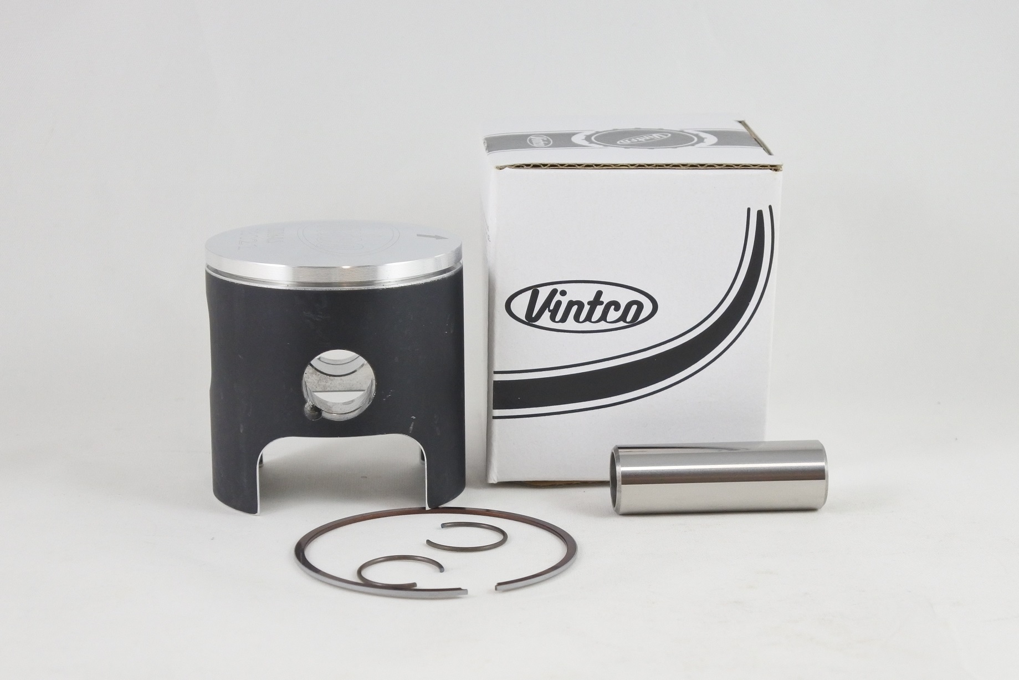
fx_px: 1811
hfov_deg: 31.4
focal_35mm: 64
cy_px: 340
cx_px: 510
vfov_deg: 21.2
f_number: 5
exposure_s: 1/125
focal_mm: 24
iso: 720
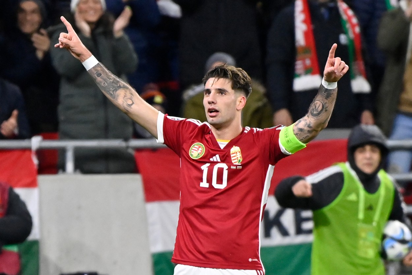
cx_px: 206
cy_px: 138
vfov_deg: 3.1
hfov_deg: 4.7
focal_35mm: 440
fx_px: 5035
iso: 6400
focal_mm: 440
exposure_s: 1/2000
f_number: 5.6
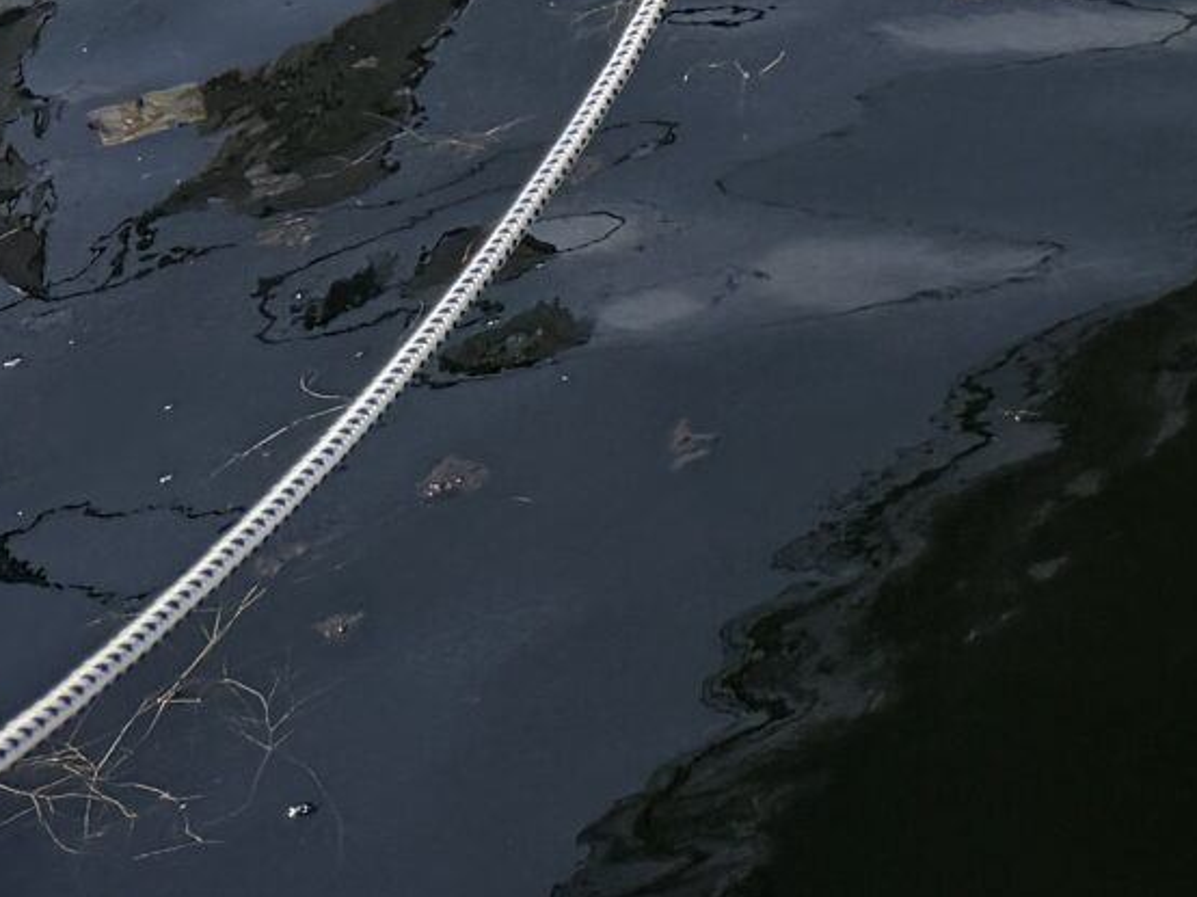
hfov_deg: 14.6
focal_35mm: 111
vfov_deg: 11.6
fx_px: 3837
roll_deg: -0.3
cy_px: -1048
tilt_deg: -16.2
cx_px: 2420
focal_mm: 6.76
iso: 80
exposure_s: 1/6173
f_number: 1.78
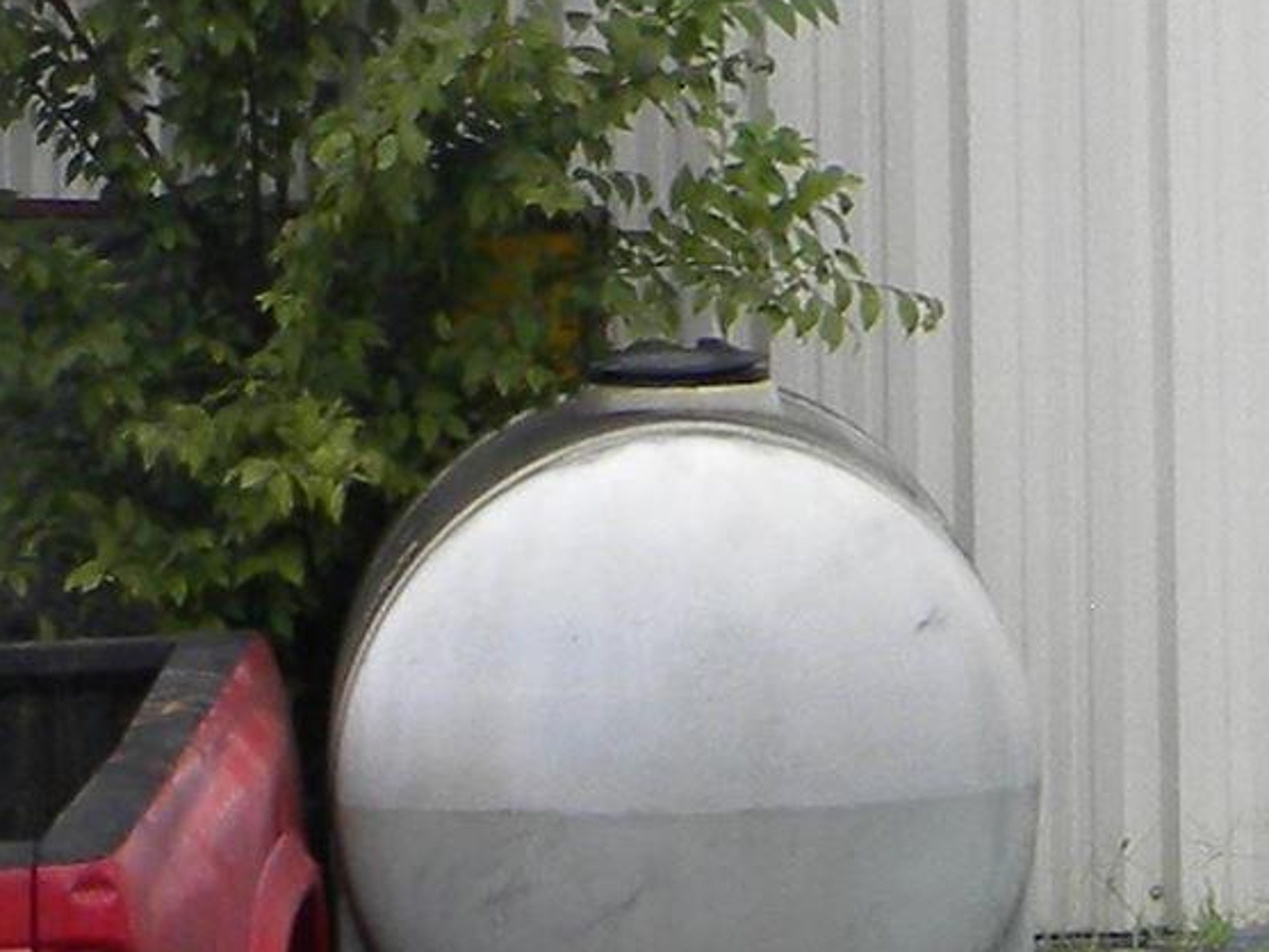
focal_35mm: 259
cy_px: -756
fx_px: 9497
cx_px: 1948
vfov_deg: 5.6
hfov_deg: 7.5
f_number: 3.9
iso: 106
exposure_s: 1/499
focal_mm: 8.6
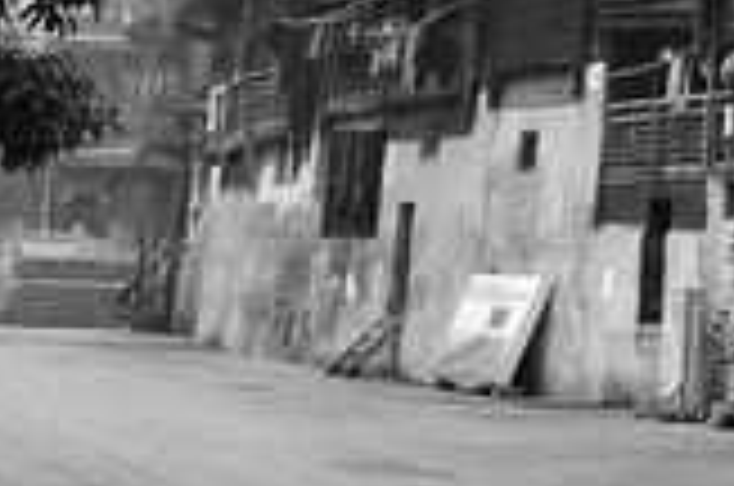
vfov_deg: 10.5
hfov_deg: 16.3
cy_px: -374
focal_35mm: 122
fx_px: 2485
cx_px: 806
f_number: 4
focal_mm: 19
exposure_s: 1/50
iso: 200
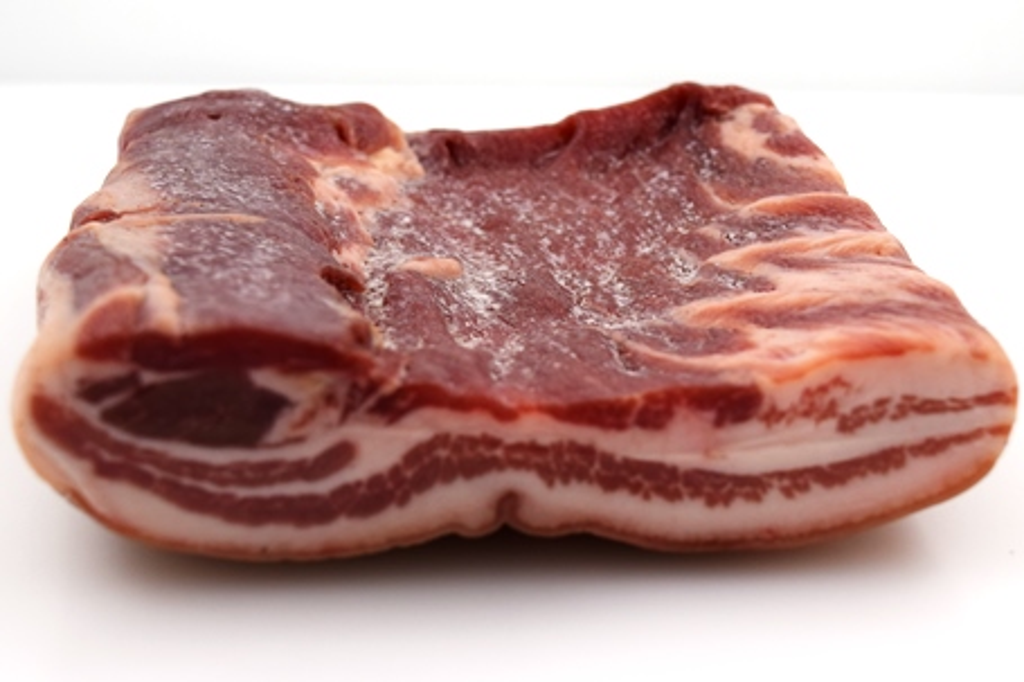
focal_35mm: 46
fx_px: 1322
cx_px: 512
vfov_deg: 28.9
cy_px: 341
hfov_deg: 42.3
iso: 320
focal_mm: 31
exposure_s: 1/125
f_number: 5.6
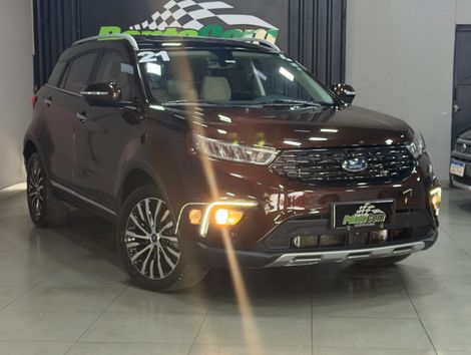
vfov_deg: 30.3
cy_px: 178
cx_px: 236
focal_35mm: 48
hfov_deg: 39.6
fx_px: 654
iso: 250
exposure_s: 1/40
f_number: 1.78
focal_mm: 6.76
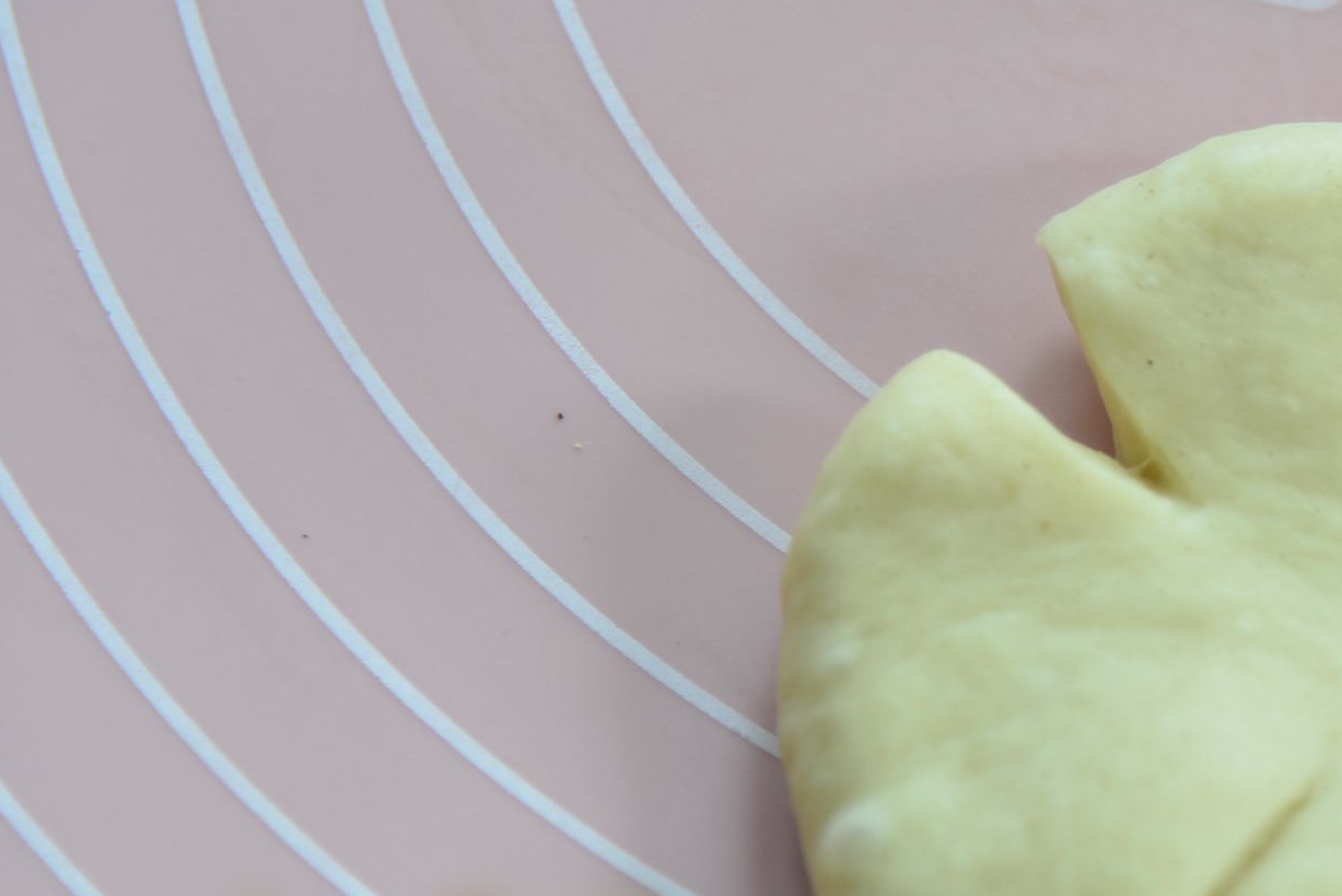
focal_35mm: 269
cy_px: 473
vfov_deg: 5.1
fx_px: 10031
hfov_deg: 7.6
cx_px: 1487
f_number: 4
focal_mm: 110
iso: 200
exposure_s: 1/100
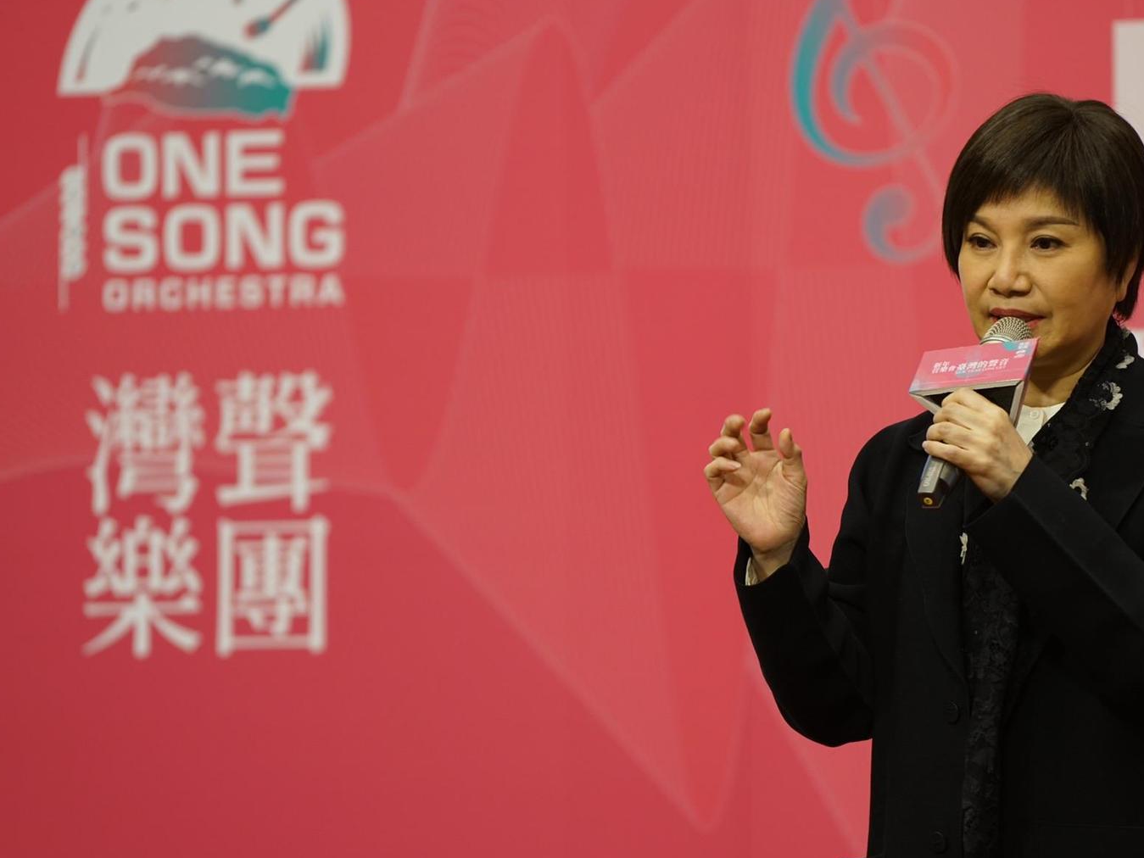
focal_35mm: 285
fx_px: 9420
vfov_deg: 5.2
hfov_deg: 6.9
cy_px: 369
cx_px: 760
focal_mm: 200
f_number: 4
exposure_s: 1/100
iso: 800
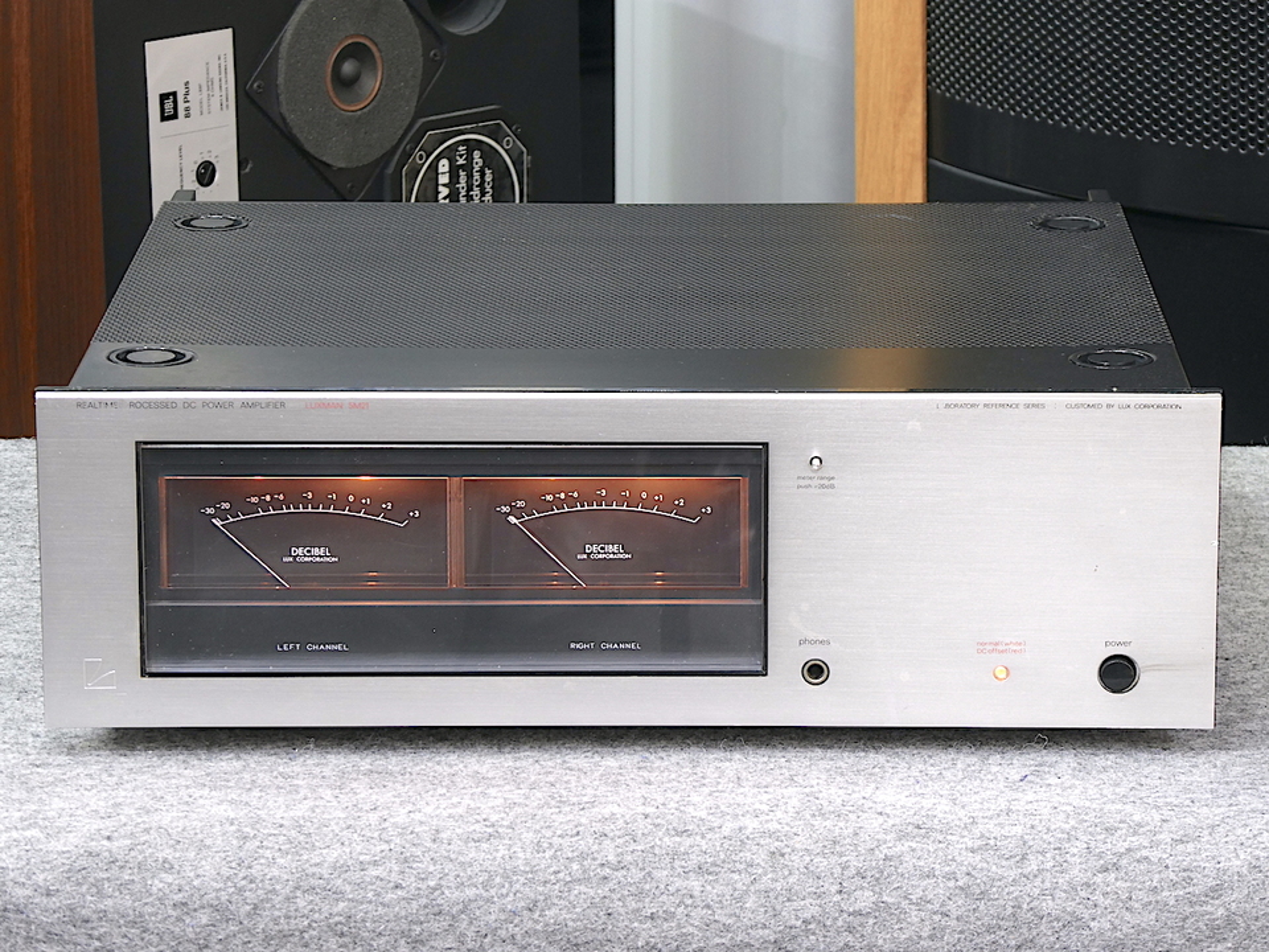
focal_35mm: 135
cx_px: 634
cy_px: 476
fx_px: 4949
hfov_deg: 14.6
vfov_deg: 11.0
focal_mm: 24.2
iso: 100
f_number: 5.3
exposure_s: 1/2
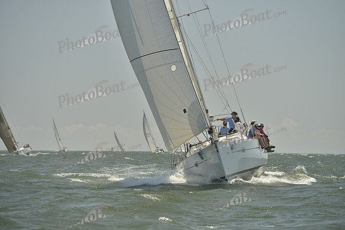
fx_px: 1917
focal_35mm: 200
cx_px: 172
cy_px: 115
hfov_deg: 10.3
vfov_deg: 6.9
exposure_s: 1/1000
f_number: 7.1
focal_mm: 200
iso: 280
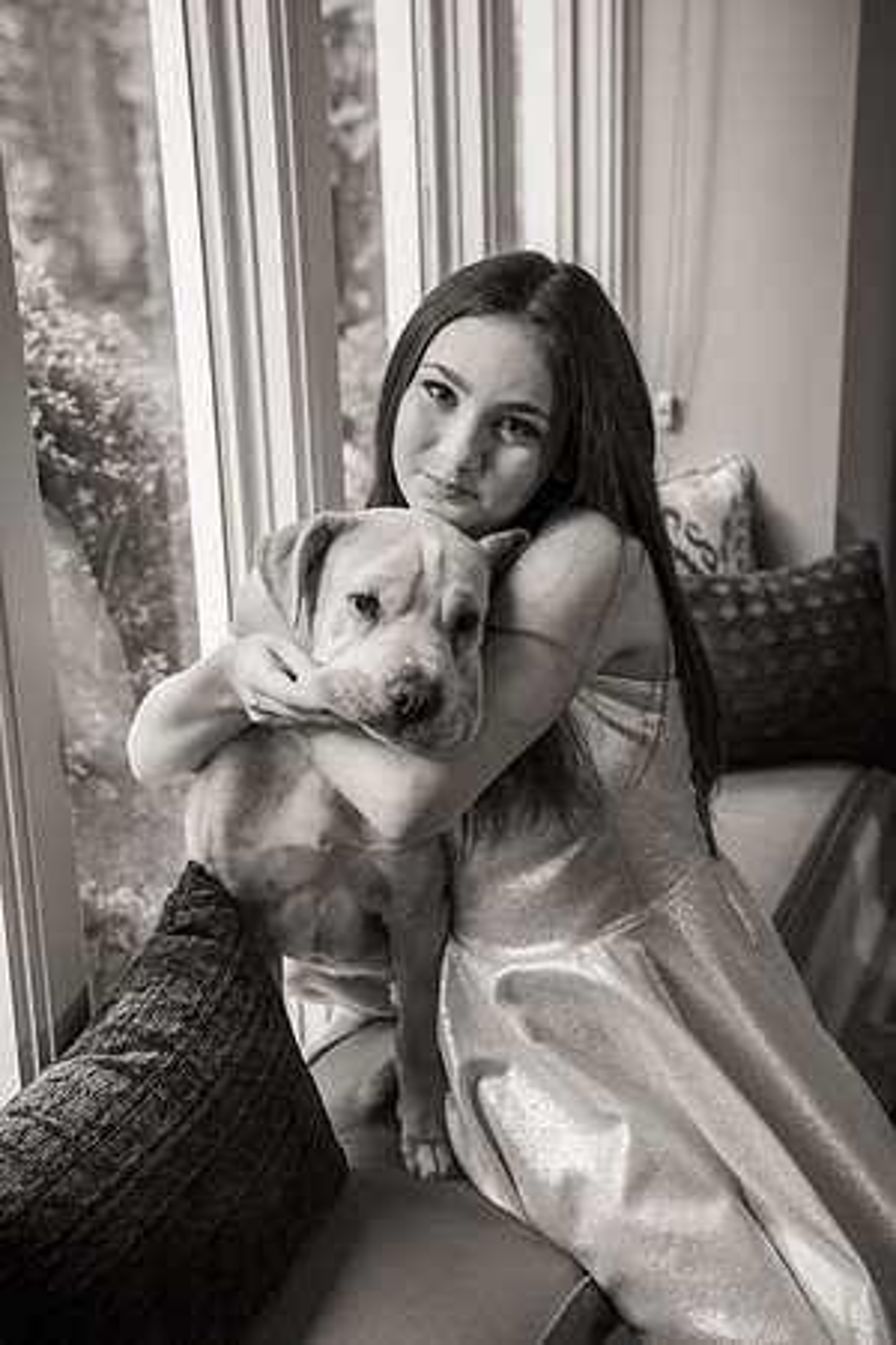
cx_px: 448
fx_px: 1792
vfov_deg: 41.1
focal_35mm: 48
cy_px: 672
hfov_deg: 28.1
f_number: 3.5
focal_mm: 48
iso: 1000
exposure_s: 1/160
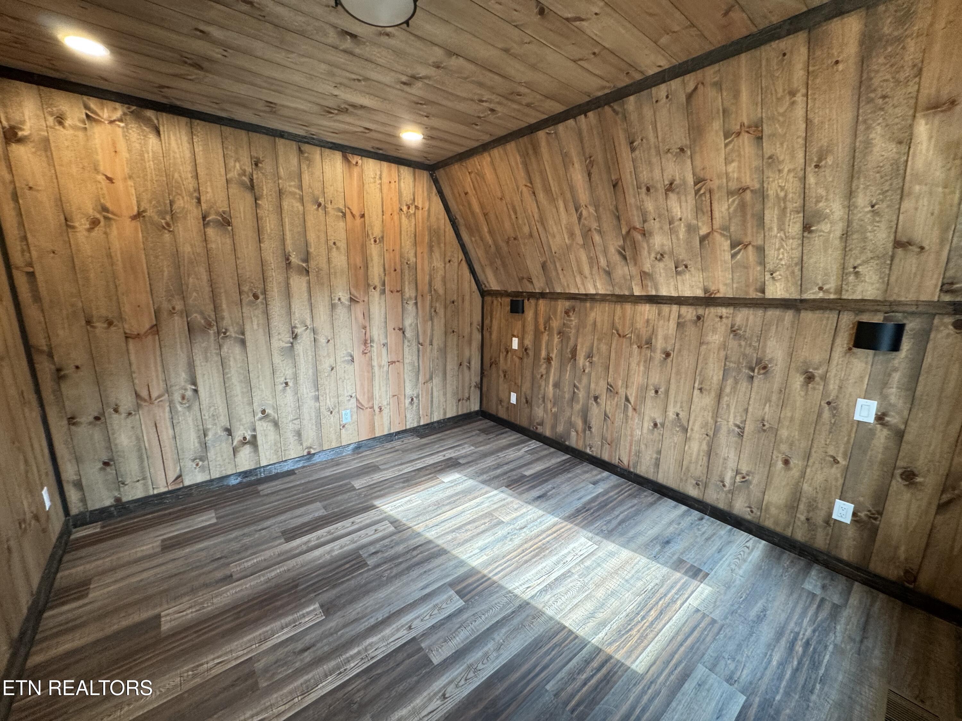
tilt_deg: -11.9
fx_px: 389
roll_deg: -2.3
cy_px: 360
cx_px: 481
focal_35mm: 14
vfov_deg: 85.7
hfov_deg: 102.1
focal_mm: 2.22
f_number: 2.2
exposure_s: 1/60
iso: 160
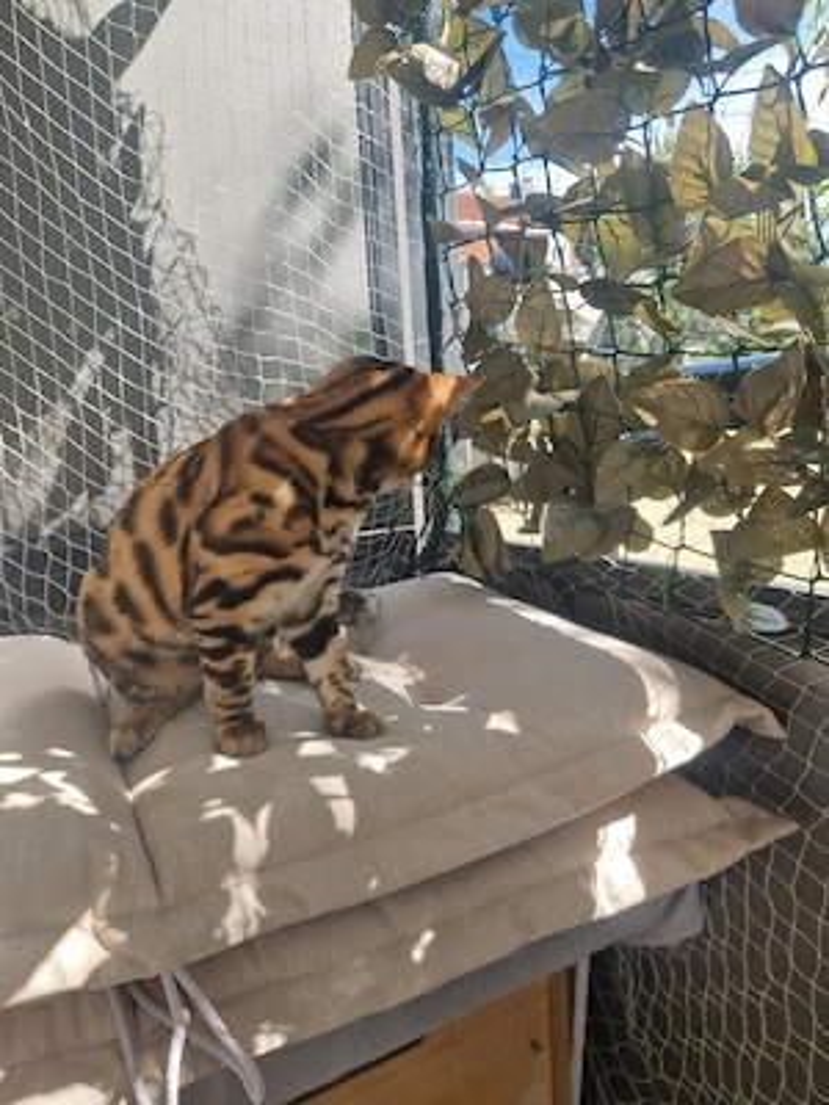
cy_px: 552
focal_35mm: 23
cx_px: 414
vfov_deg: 73.9
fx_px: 734
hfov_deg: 58.9
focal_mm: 5.4
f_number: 1.8
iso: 50
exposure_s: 1/370
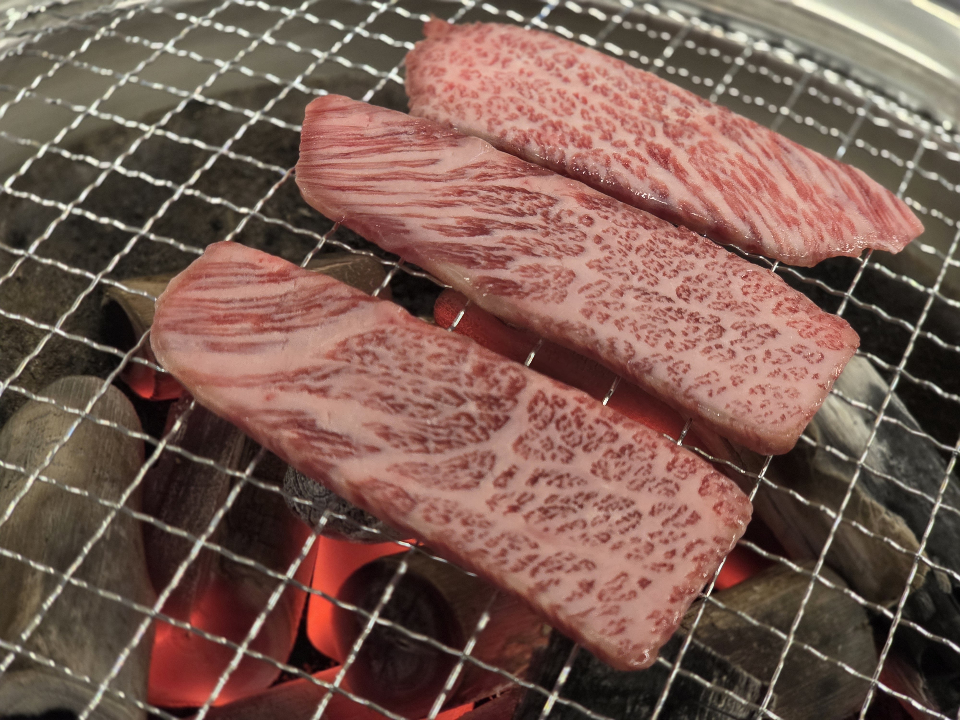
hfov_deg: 28.2
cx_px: 480
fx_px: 1914
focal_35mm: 69
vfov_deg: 21.3
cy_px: 360
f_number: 2.4
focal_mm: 7.9
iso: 250
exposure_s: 1/60
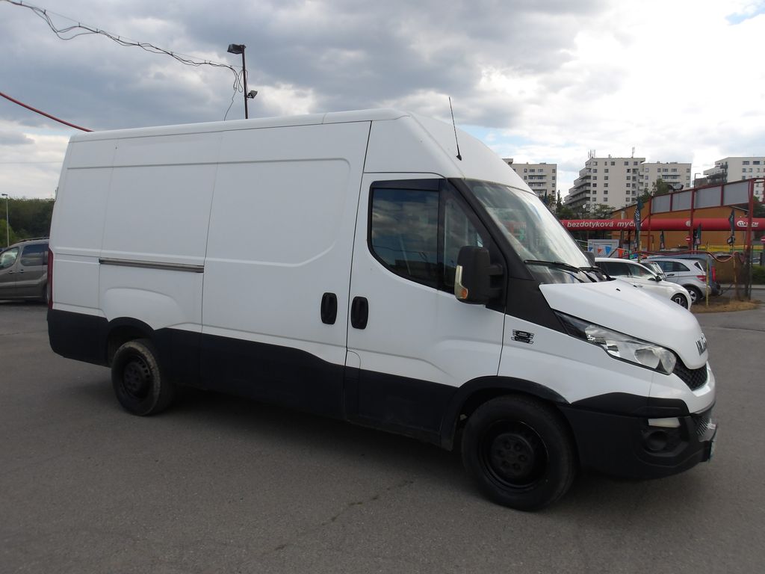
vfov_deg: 51.4
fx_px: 597
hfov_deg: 65.3
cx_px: 382
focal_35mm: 27
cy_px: 287
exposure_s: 1/787
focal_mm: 4.9
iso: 100
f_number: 3
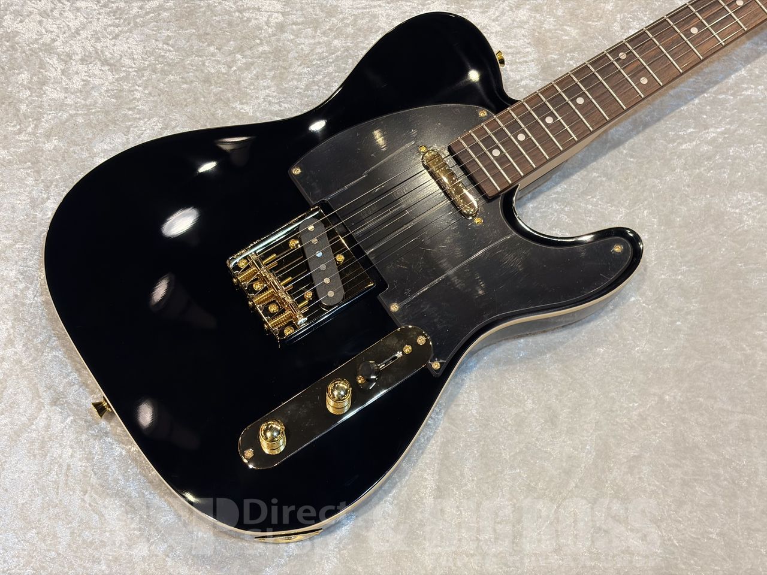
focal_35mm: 52
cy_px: 288
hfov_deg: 36.8
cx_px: 384
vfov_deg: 28.0
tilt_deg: -68.0
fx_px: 1152
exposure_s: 1/60
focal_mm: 5.96
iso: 80
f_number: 1.6
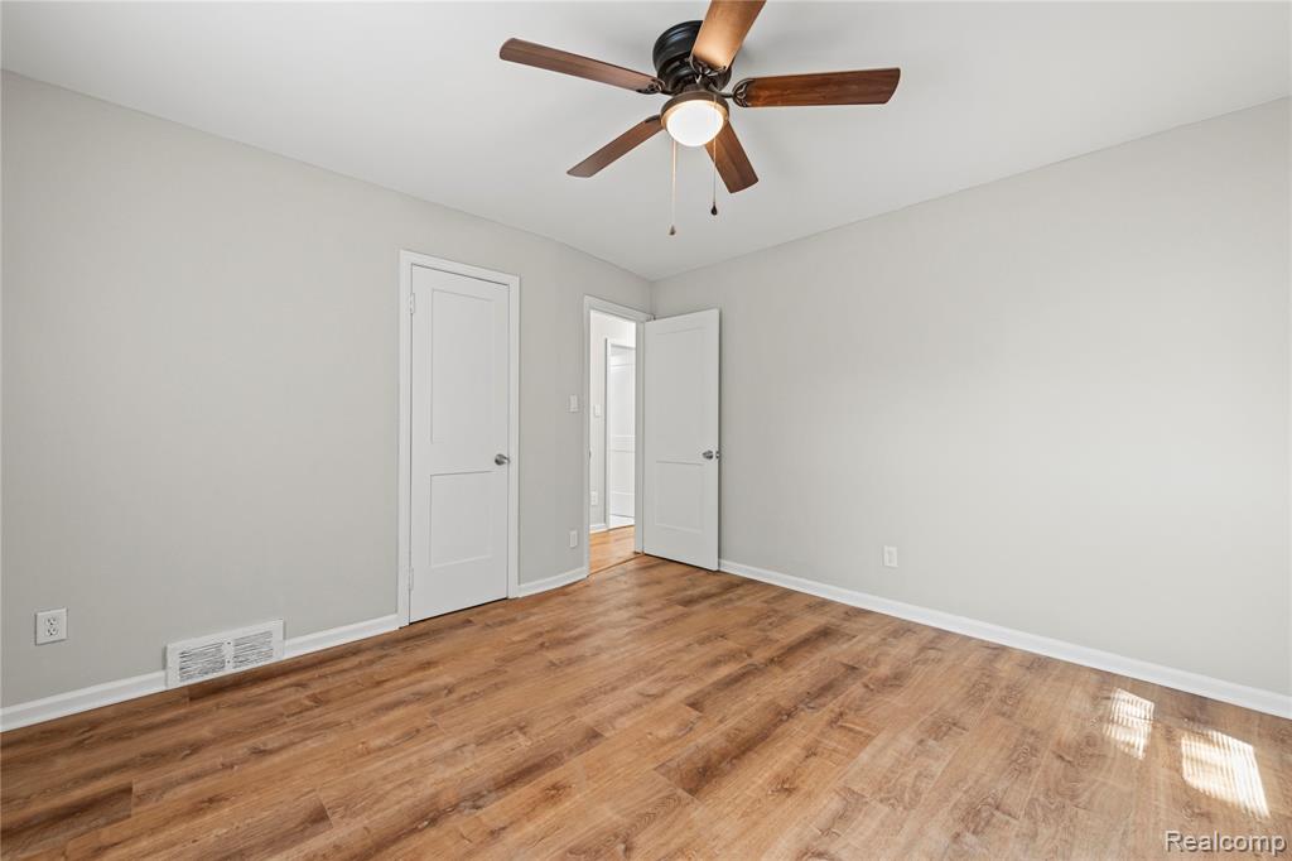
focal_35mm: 14
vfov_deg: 81.2
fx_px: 502
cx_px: 646
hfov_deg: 104.3
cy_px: 430
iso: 500
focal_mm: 14
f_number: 10
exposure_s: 1/5
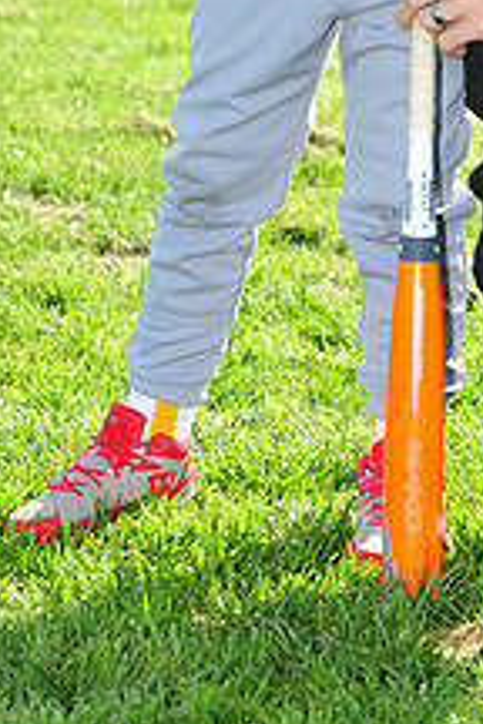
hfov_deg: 4.9
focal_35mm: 282
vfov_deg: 7.2
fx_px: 5675
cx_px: 423
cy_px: -137
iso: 400
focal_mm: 105
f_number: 5.6
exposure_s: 1/640
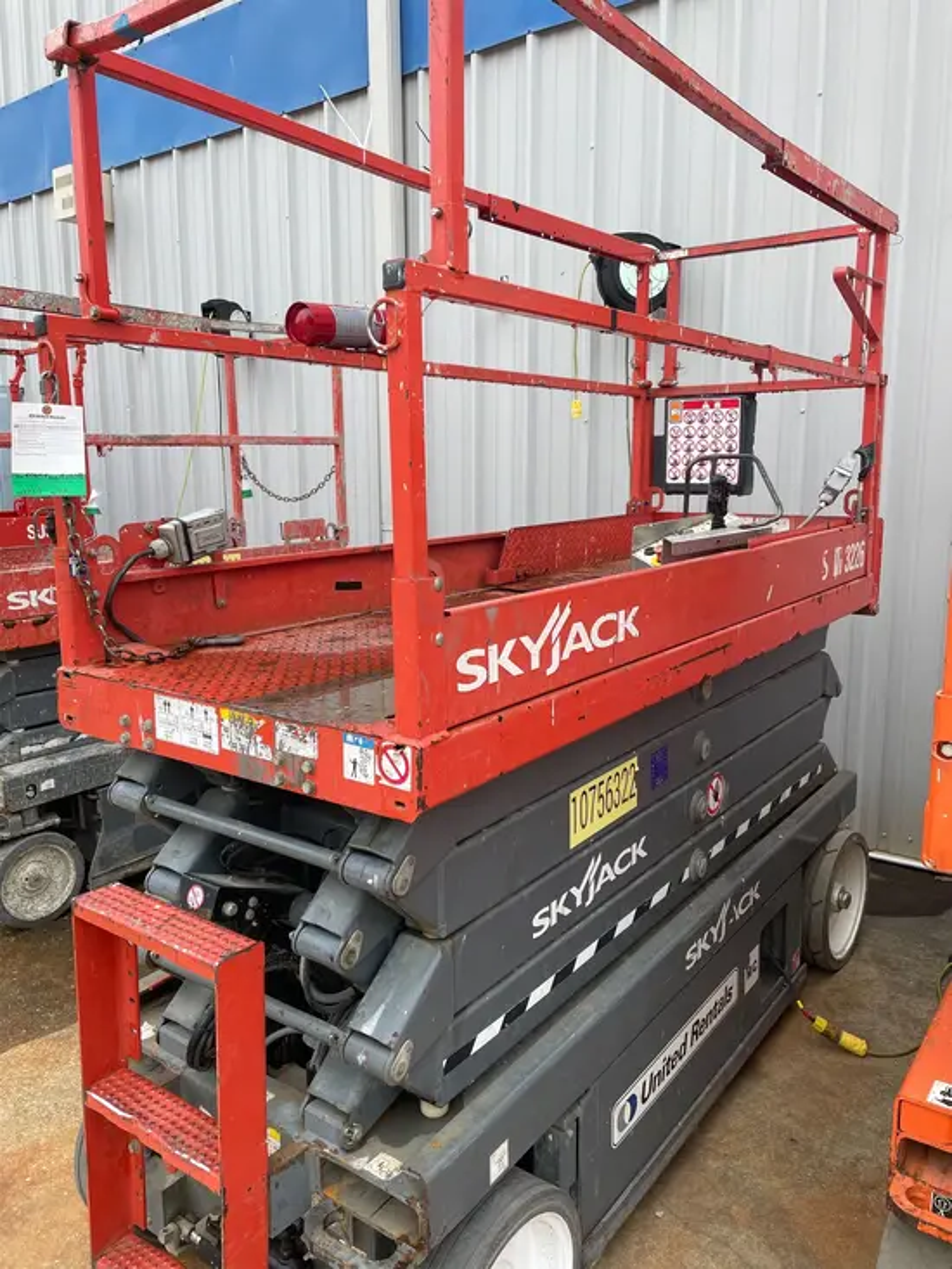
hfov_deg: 53.1
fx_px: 953
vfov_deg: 67.3
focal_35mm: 26
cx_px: 476
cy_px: 634
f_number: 1.6
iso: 32
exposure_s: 1/306
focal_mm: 4.2
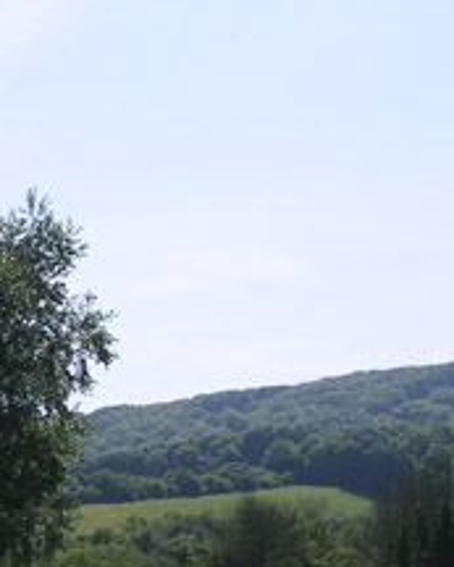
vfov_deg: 14.8
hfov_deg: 11.4
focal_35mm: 129
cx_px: -239
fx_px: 2165
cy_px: 444
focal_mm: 6.8
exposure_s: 1/250
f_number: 6.7
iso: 50
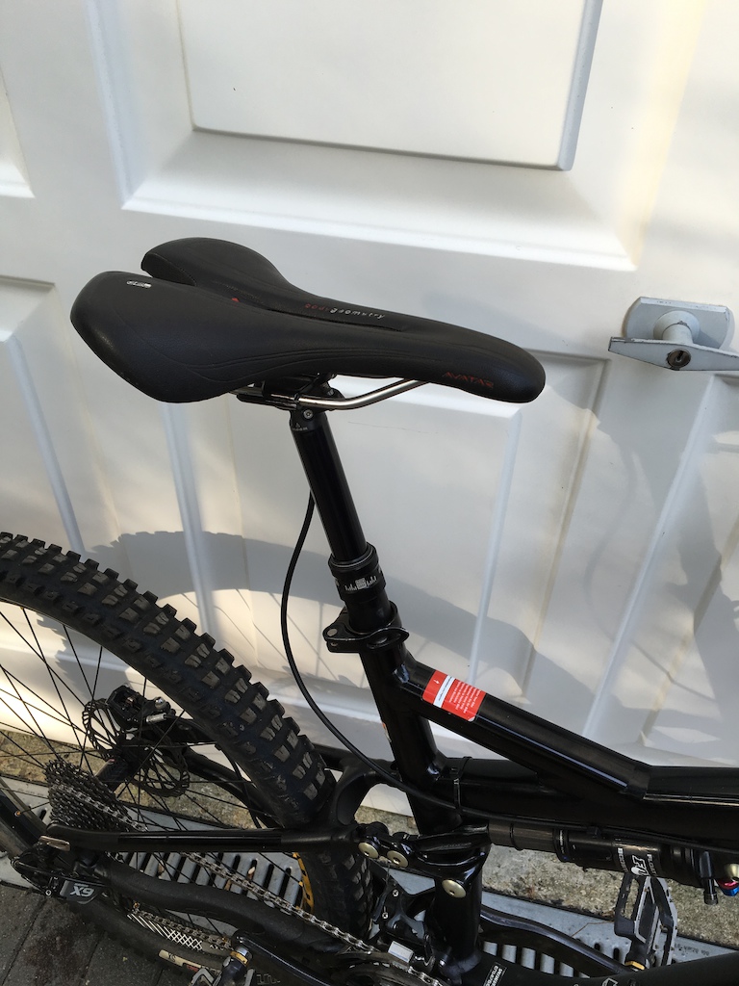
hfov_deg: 48.2
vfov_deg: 61.7
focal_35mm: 29
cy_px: 493
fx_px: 825
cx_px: 370
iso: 25
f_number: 2.2
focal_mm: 4.15
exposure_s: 1/108
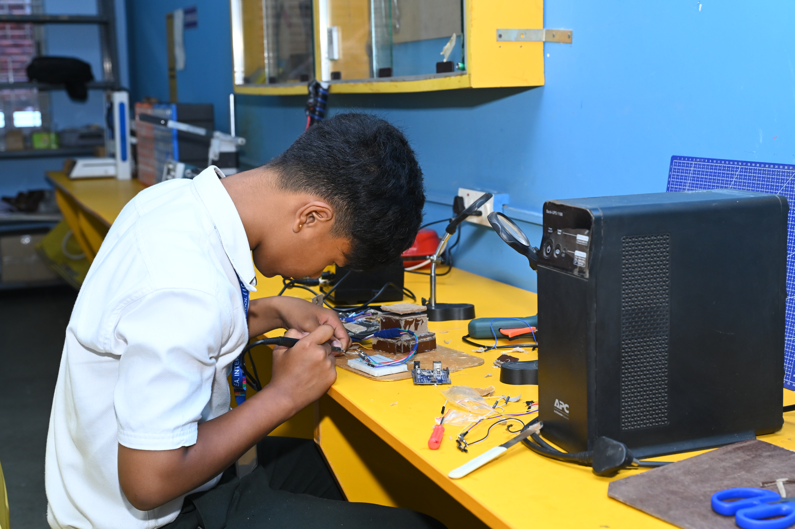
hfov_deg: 41.1
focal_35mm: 48
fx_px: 1059
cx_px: 398
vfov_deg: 28.0
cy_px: 264
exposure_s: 1/160
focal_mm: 48
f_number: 5.6
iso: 1600
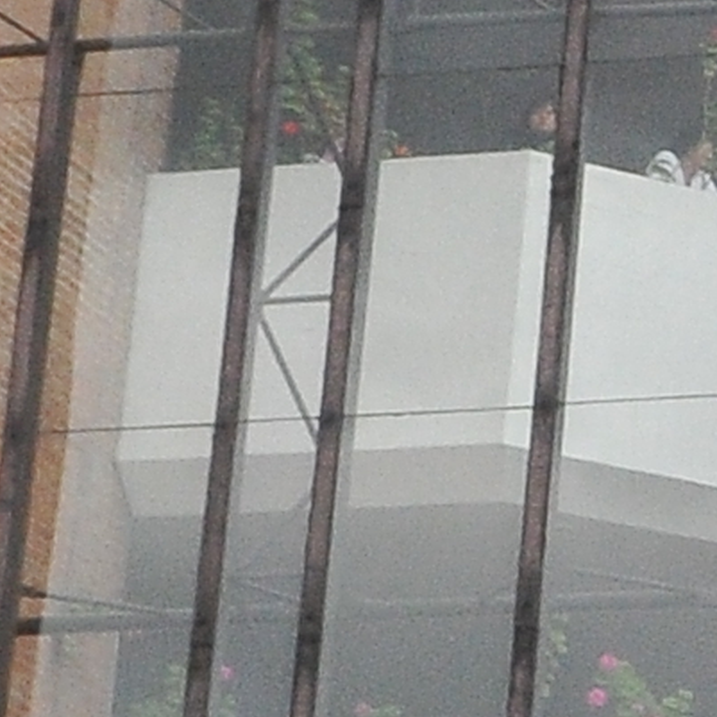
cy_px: 445
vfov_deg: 7.6
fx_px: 5426
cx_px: 1829
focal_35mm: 232
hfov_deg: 7.0
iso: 800
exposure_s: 1/500
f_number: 5
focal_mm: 17
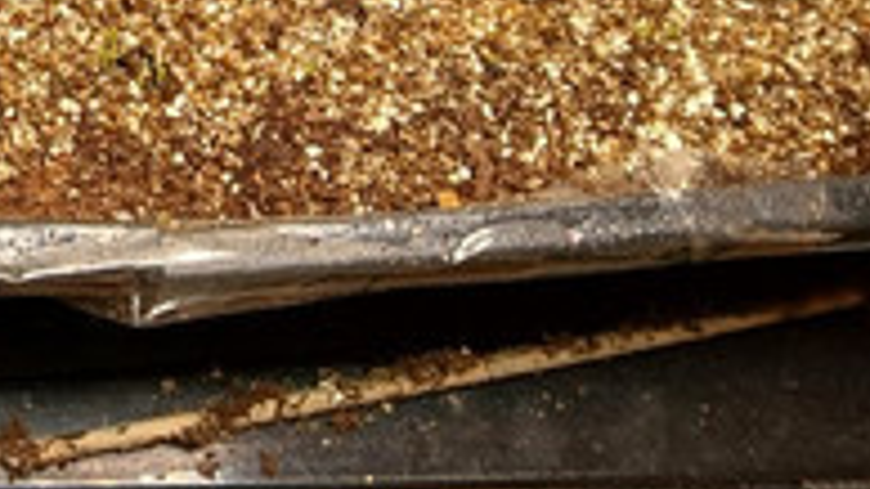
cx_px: -233
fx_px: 1684
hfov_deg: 25.3
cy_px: -262
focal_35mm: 73
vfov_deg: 15.2
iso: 25
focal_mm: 3.98
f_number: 1.8
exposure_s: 1/120
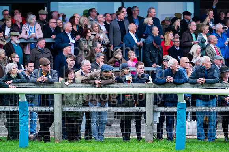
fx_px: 1780
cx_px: 114
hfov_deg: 7.4
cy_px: 76
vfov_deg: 4.9
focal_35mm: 280
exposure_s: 1/1000
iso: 800
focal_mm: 280
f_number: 4
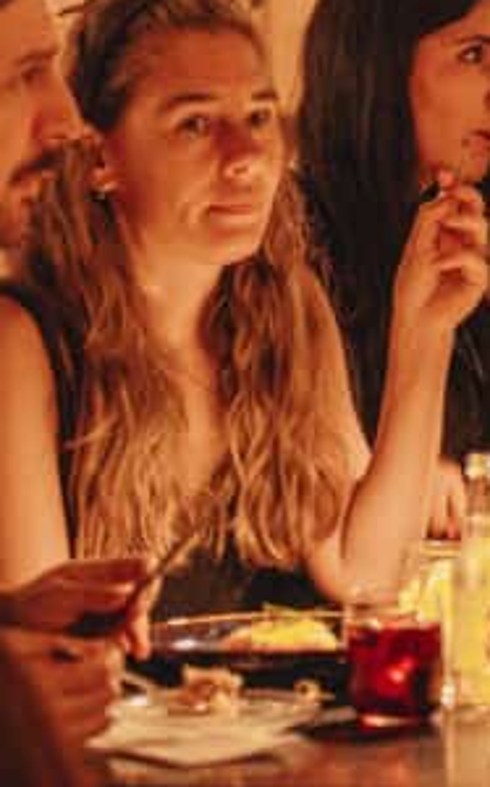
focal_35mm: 254
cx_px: 308
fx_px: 5438
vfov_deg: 8.3
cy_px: 160
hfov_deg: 5.2
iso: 3200
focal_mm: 73
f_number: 2.8
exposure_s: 1/30
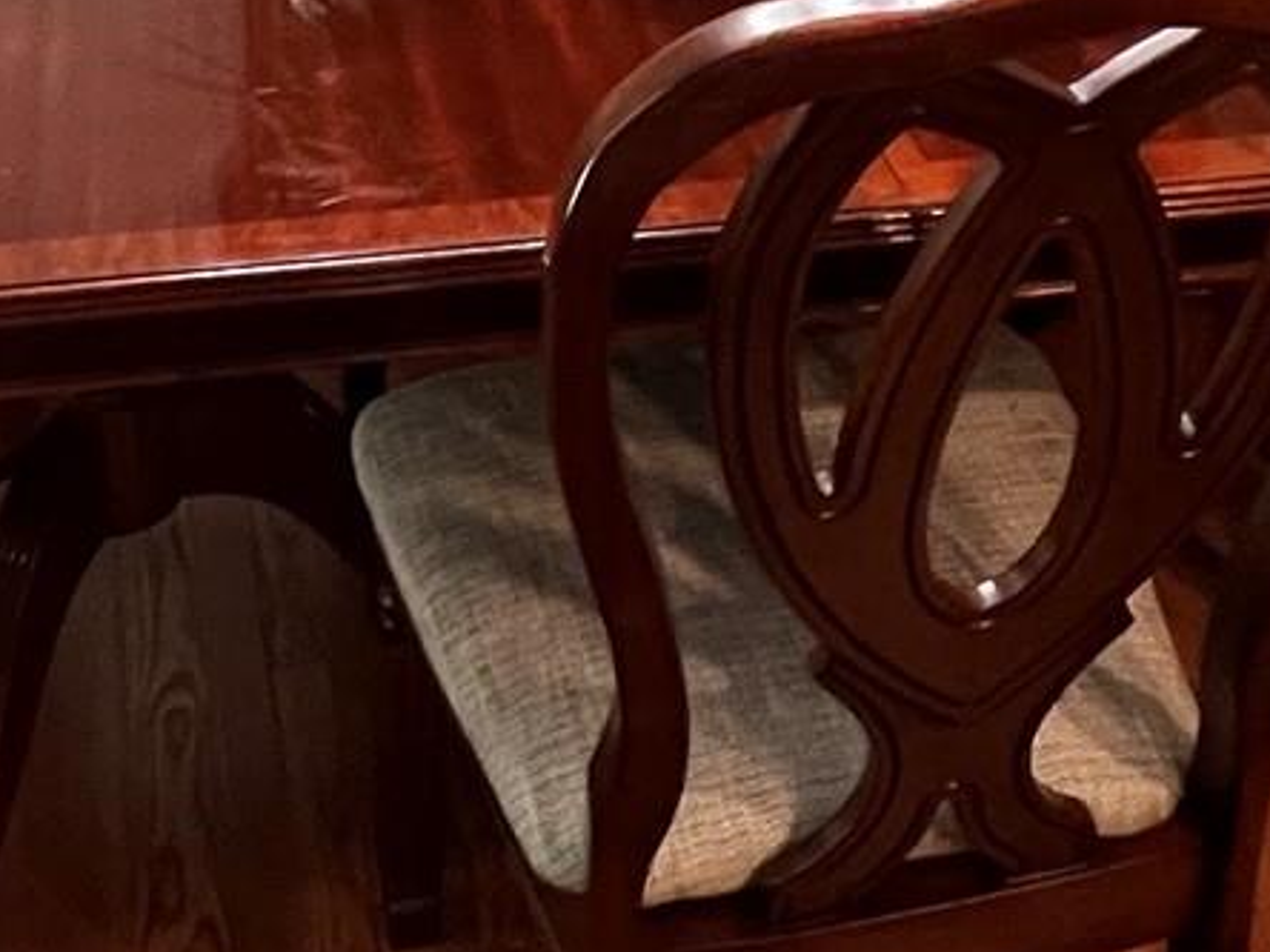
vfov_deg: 20.7
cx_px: 446
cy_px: -480
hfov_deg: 32.0
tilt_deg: -16.4
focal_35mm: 60
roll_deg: +0.4
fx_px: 2201
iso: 500
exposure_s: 1/60
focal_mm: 1.57
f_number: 1.8
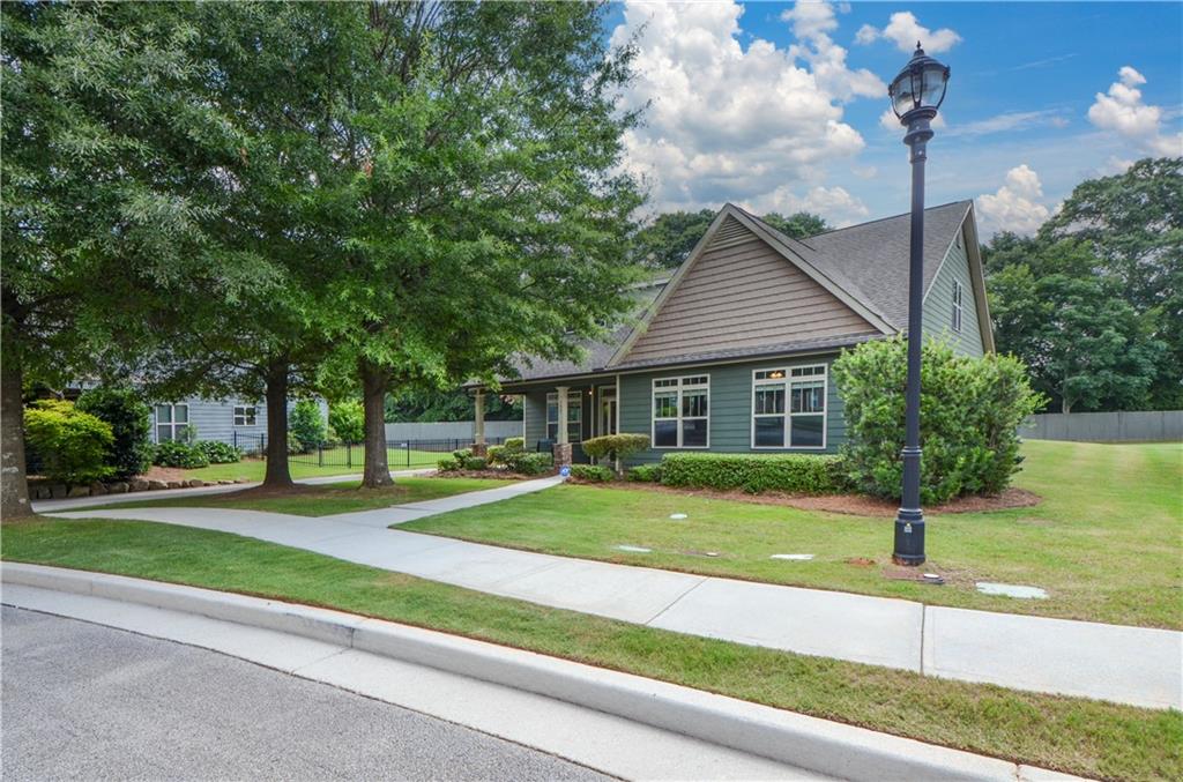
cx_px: 592
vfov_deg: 71.7
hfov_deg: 95.1
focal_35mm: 16
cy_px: 391
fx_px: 541
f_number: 7.1
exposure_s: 1/200
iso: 200
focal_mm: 11
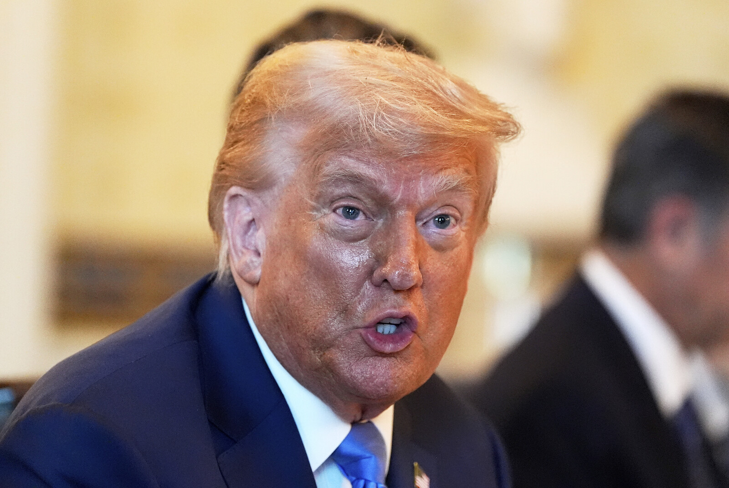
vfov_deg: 5.2
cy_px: 244
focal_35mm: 264
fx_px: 5351
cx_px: 364
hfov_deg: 7.8
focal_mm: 176
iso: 6400
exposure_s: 1/250
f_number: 2.8
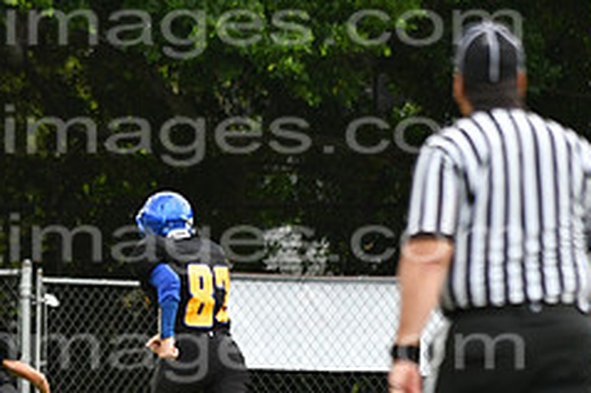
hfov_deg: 4.0
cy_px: 298
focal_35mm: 510
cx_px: -30
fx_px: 8366
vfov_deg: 2.7
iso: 800
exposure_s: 1/2000
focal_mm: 140
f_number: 3.5
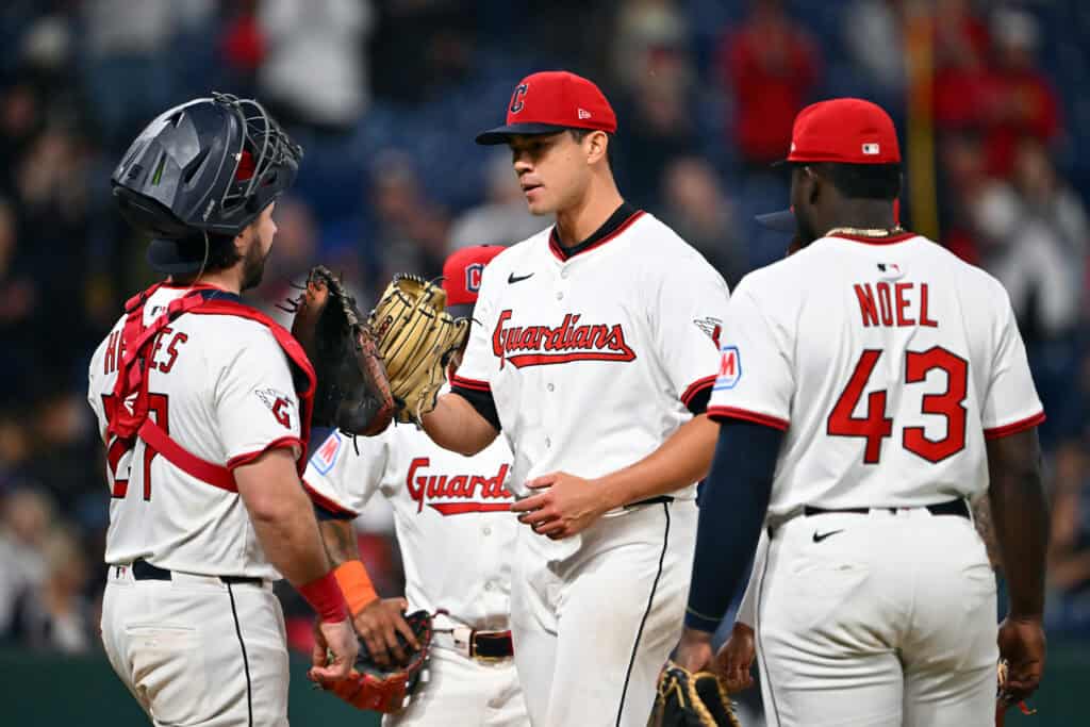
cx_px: 545
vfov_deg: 2.5
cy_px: 364
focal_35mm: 560
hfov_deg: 3.7
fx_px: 16957
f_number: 4
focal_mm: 560
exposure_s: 1/2000
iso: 4000
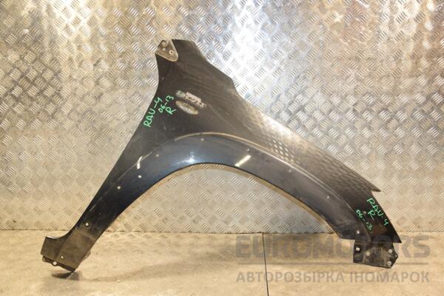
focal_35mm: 36
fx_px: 444
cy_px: 148
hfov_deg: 53.1
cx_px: 222
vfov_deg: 36.9
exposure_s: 1/160
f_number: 5
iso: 800
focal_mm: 24
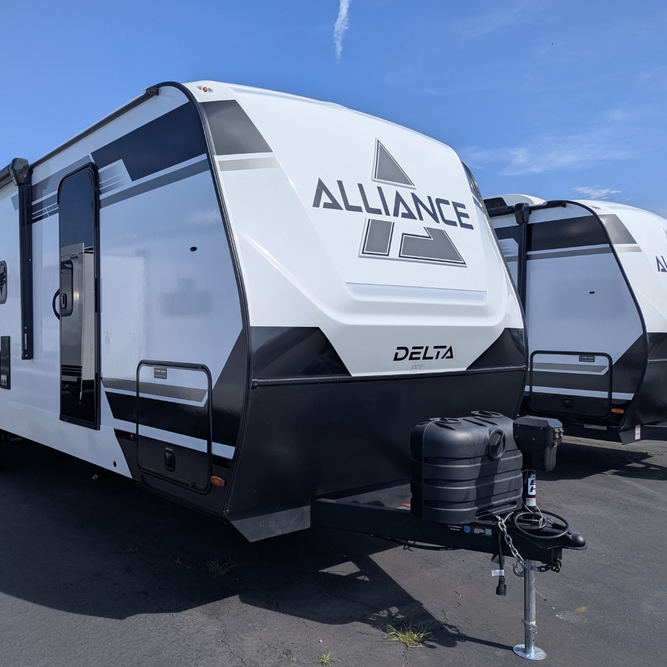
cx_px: 234
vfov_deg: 55.6
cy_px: 338
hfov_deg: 54.7
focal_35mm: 29
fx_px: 632
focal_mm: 6.81
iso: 47
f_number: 1.85
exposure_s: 1/3058
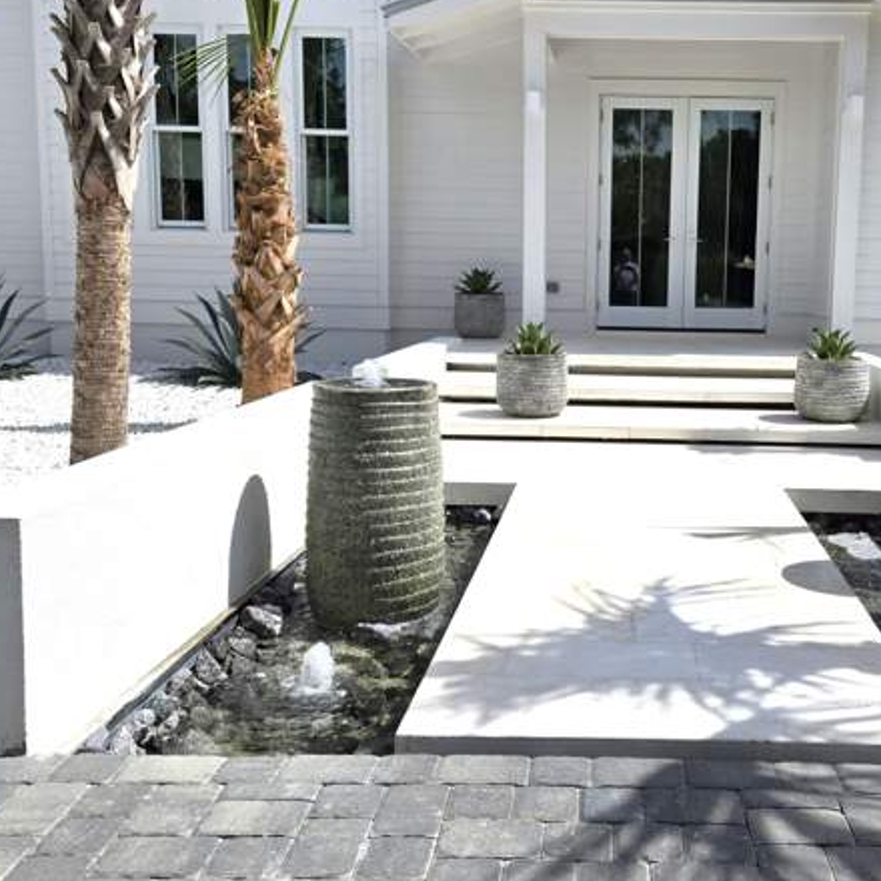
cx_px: 615
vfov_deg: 44.8
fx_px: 1065
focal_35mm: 37
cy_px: 378
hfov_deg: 44.0
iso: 25
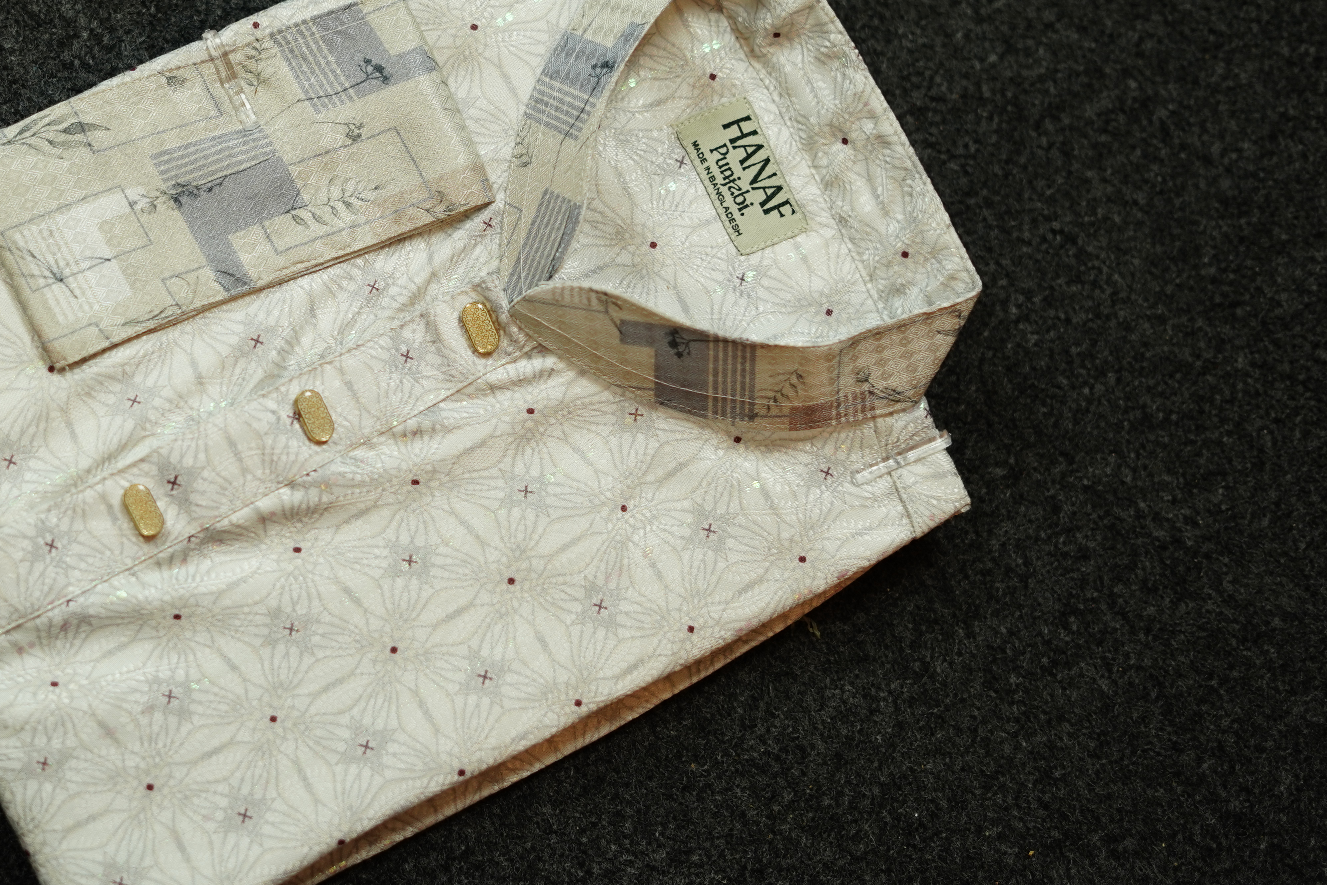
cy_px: 295
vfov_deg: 18.1
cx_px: 363
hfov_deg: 26.7
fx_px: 2764
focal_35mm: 75
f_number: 2.2
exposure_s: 1/100
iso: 400
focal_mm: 50
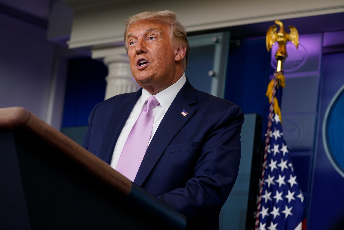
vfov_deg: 12.2
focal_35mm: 112
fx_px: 1070
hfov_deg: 18.3
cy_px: 115
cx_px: 172
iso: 1600
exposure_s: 1/500
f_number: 4
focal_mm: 112
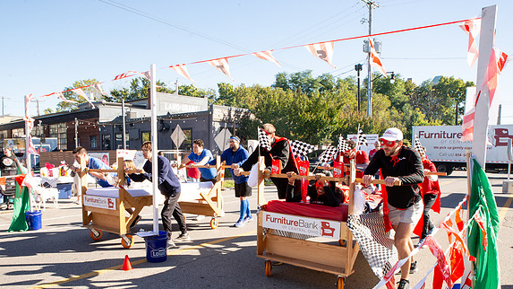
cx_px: 237
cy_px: 190
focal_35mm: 28
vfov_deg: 41.0
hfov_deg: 67.8
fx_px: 381
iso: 640
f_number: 14
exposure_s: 1/200
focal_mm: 24
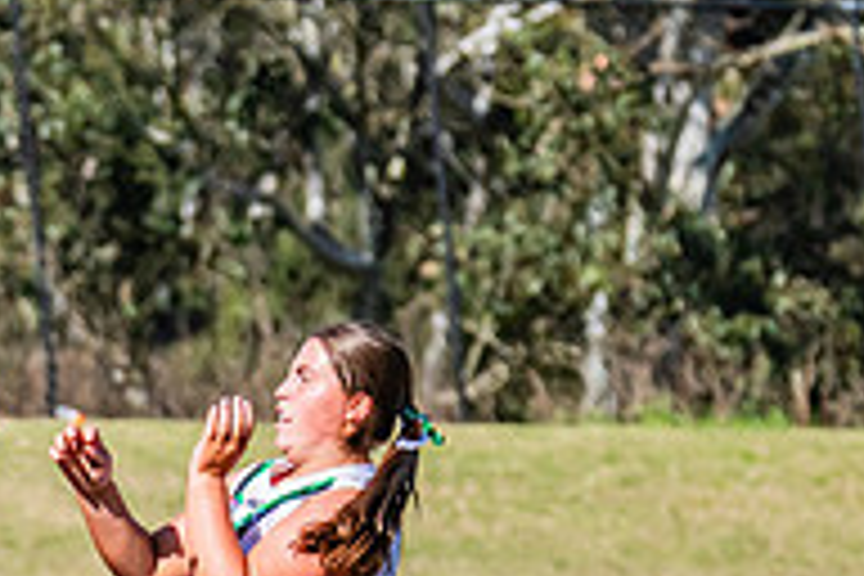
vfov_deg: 1.4
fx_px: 23254
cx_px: -448
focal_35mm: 969
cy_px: 492
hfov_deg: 2.1
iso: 640
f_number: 10
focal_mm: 270
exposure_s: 1/1250
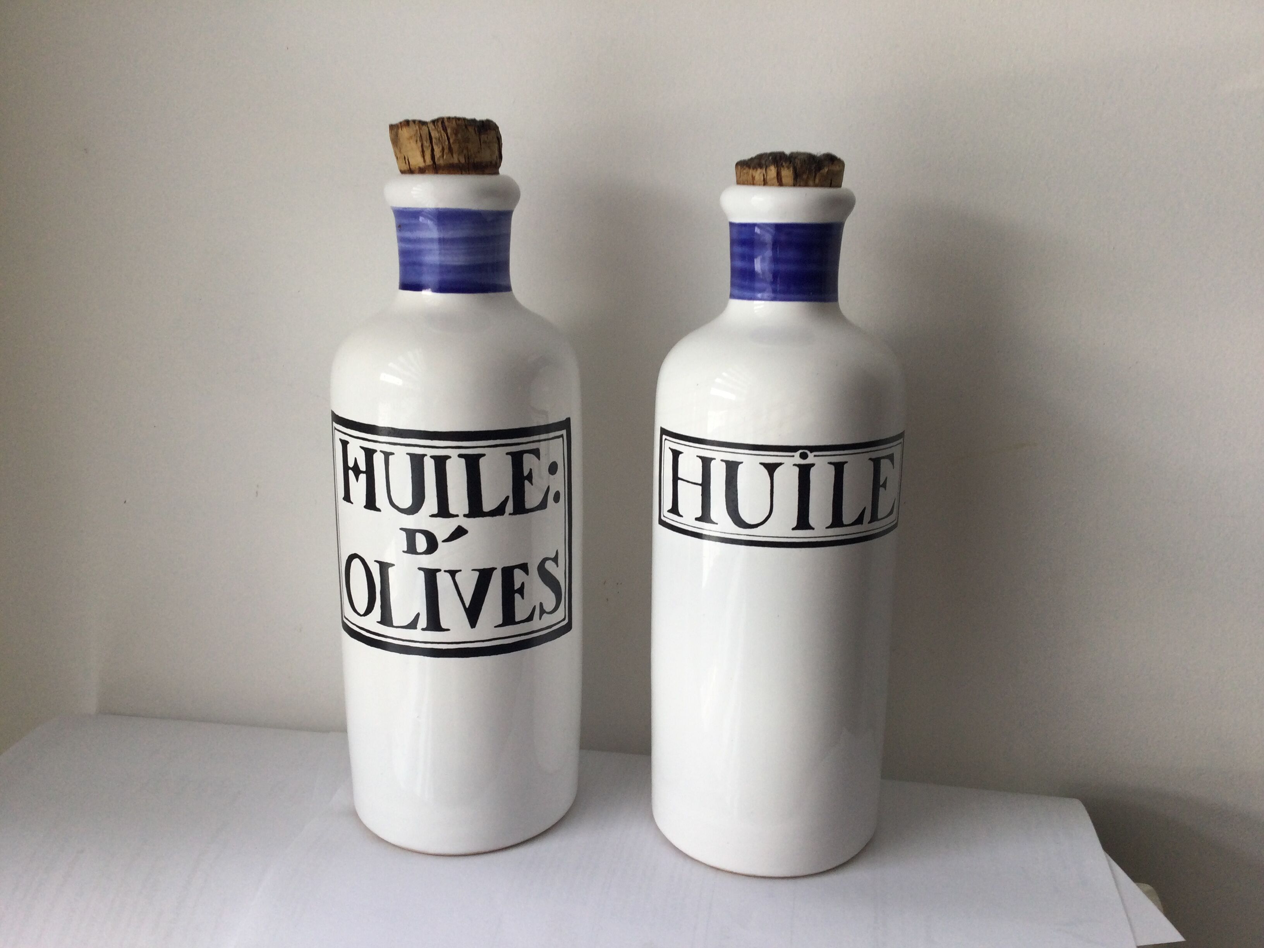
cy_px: 474
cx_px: 632
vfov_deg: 45.4
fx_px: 1132
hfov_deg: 58.4
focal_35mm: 31
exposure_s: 1/50
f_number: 2.4
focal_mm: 3.3
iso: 32
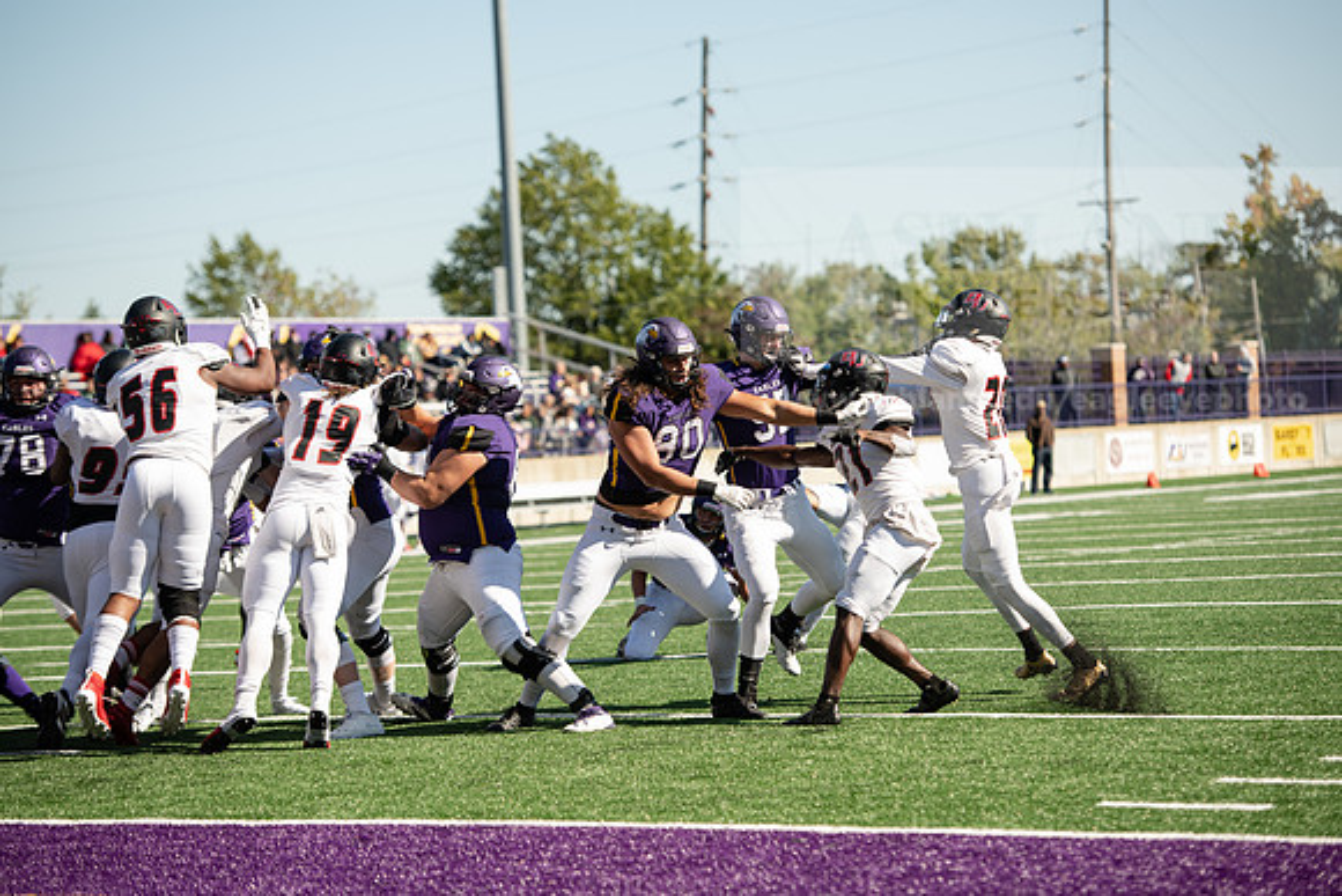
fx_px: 4474
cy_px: 448
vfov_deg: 11.4
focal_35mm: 120
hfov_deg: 17.1
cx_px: 671
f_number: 3.5
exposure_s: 1/1600
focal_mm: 120
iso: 200
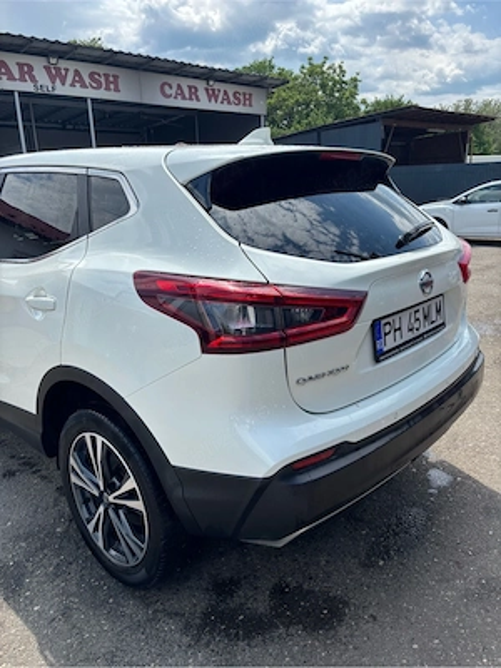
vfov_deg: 67.3
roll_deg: +1.7
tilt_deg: -17.5
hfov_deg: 53.1
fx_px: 502
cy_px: 334
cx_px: 250
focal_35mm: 26
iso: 50
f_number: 1.6
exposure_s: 1/2710
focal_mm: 5.96
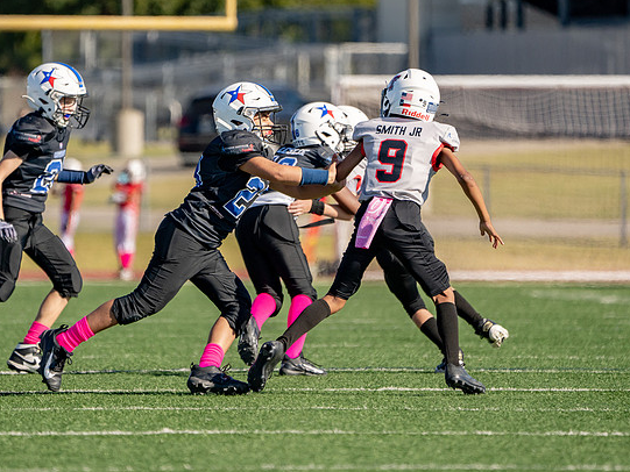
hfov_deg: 3.7
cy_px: 190
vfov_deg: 2.7
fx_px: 9885
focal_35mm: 543
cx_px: 266
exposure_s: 1/2000
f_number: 5.6
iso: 320
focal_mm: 400
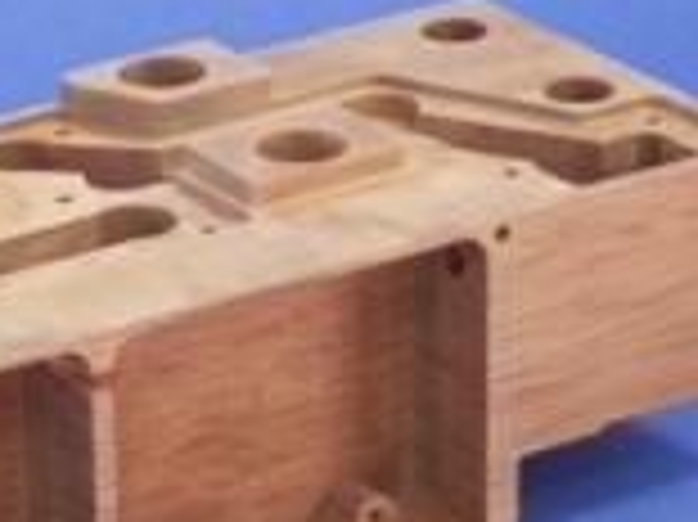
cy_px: 450
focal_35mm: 231
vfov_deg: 6.4
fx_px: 4654
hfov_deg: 8.5
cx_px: 54
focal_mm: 14.4
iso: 400
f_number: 4.6
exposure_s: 1/30
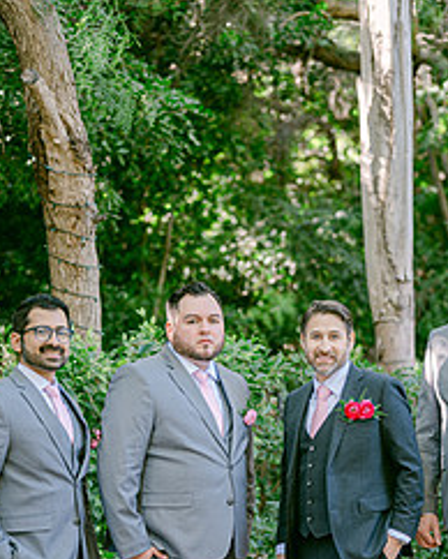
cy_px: 420
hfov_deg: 17.7
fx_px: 1440
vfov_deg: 21.8
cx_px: 274
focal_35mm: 87
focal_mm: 50
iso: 125
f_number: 2
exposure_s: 1/125
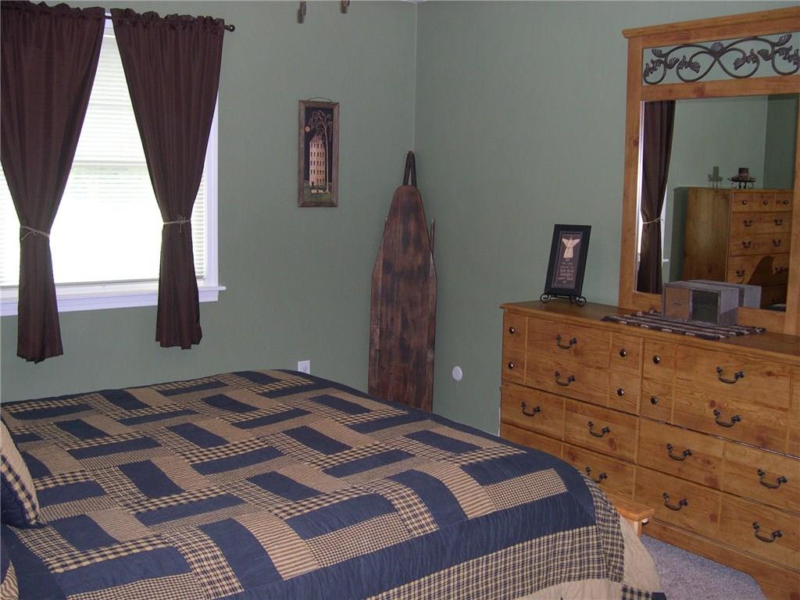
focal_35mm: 38
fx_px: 878
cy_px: 300
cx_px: 400
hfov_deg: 49.0
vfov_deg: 37.7
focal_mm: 8
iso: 288
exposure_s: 1/60
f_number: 2.8
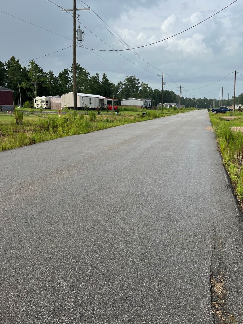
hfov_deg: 40.5
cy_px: 160
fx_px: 328
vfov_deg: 52.6
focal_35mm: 35
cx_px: 150
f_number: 1.6
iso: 50
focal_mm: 5.1
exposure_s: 1/2101
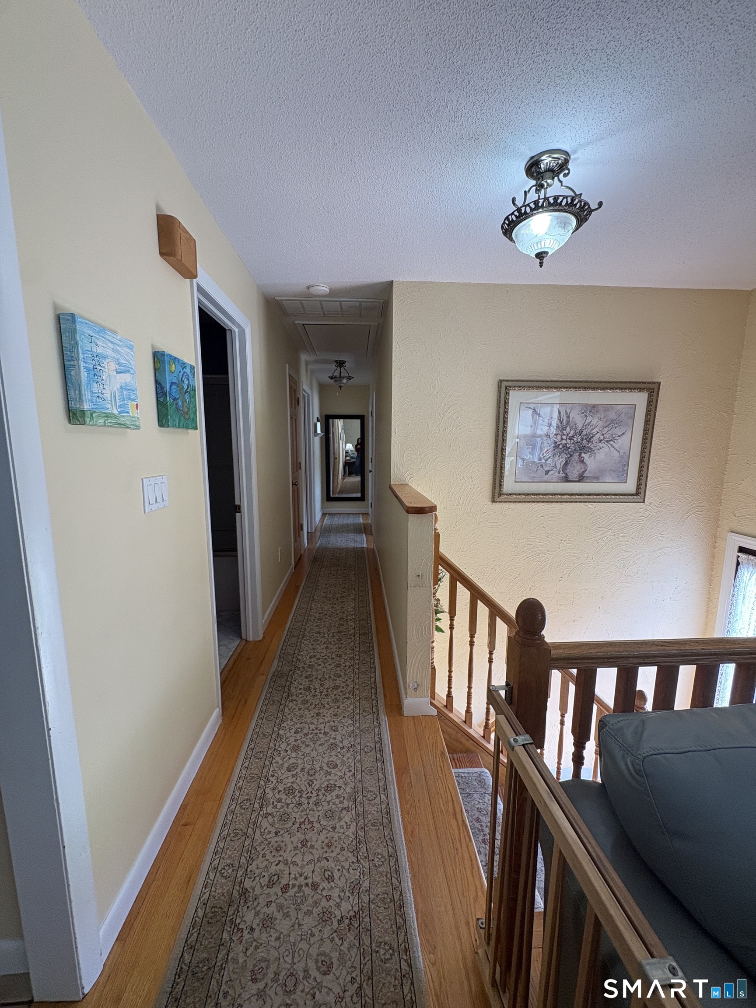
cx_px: 378
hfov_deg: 85.7
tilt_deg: -8.0
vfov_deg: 102.1
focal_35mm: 14
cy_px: 504
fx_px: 408
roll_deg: -0.8
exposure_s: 1/120
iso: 125
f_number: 2.2
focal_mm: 2.22
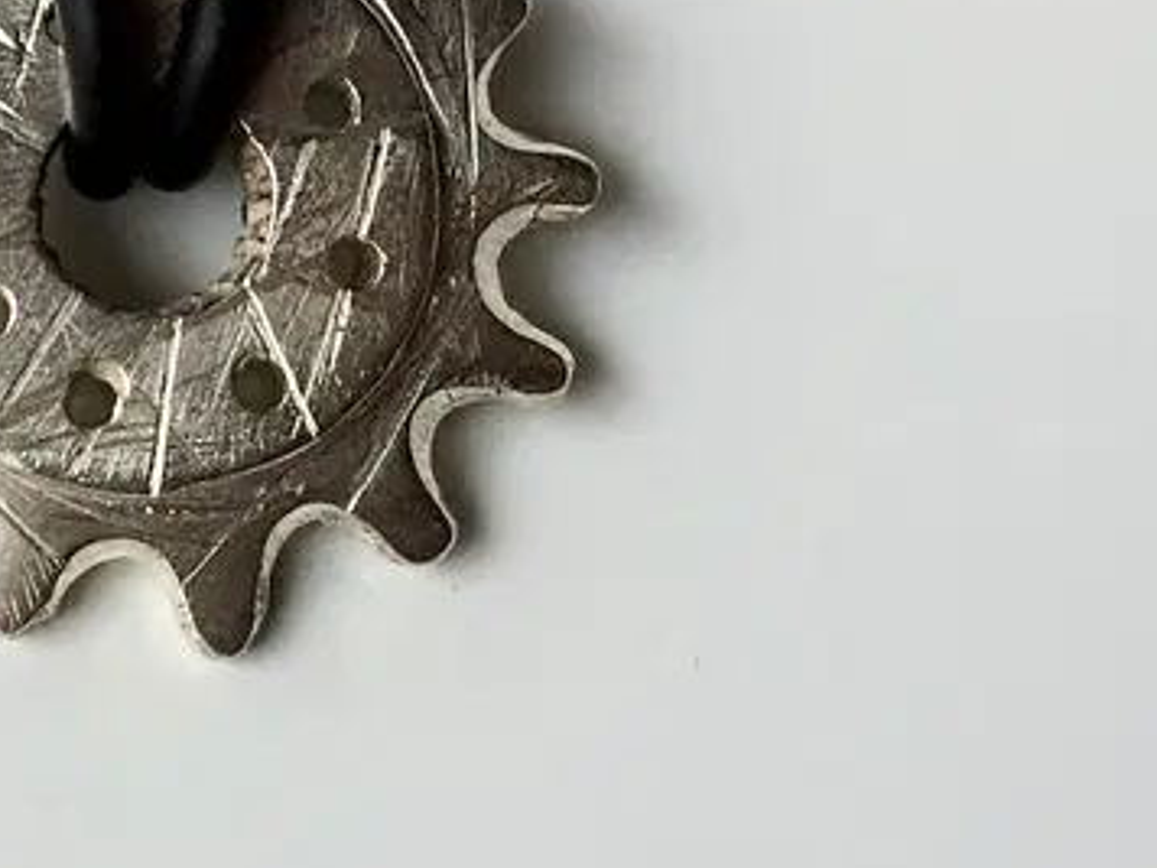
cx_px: 153
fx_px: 3376
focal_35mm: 101
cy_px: 273
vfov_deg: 14.6
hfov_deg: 19.2
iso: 32
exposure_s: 1/265
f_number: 2.2
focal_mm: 4.12
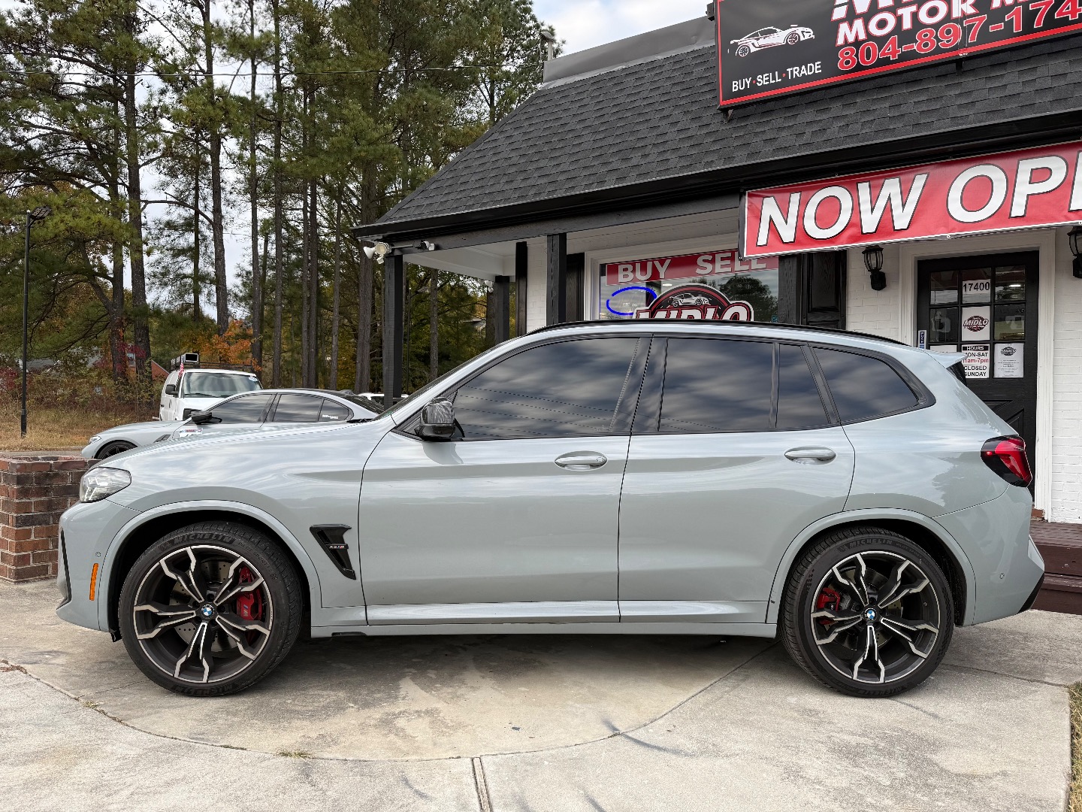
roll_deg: -0.5
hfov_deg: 71.6
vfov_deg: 56.8
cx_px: 541
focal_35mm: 24
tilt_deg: +0.1
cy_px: 406
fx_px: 750
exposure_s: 1/326
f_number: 1.78
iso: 80
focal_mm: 6.76
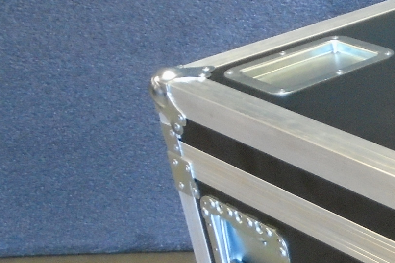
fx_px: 954
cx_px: 571
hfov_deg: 20.4
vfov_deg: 15.5
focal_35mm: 87
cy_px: 246
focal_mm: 4.6
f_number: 3.2
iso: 400
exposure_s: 1/30
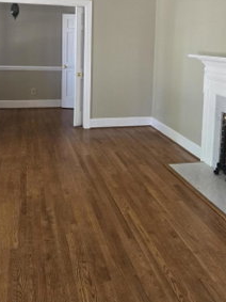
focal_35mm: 39
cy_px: 79
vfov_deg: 46.3
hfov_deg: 36.8
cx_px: 111
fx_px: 340
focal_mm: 5.4
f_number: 1.8
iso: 500
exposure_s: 1/120
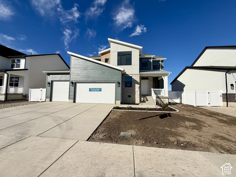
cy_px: 88
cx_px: 118
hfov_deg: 102.1
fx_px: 95
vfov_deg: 85.7
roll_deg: -0.9
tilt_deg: +4.9
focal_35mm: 14
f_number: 2.2
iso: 50
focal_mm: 2.22
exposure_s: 1/4425
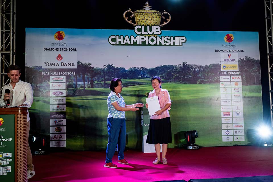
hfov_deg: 51.9
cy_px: 91
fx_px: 281
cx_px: 136
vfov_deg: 35.9
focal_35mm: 37
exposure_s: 1/200
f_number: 5
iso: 640
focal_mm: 37
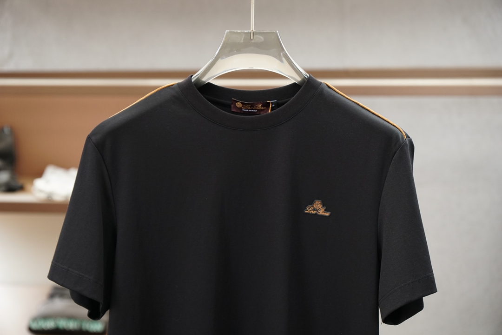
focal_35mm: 84
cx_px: 251
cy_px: 168
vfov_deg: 16.3
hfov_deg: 24.2
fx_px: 1171
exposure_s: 1/125
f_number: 3.5
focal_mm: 56
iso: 640
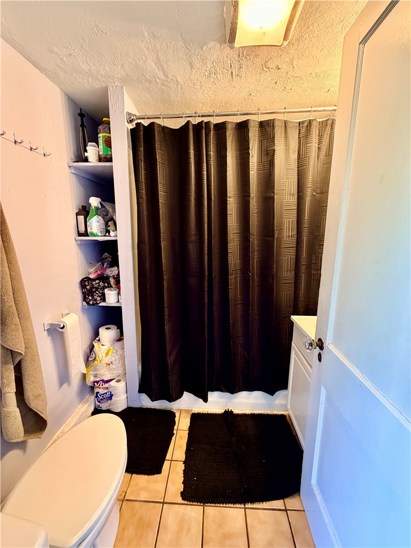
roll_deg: +0.3
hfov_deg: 85.7
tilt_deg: -11.1
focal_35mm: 14
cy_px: 274
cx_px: 206
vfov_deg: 102.1
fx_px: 222
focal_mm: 2.22
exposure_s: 1/60
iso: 320
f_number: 2.2
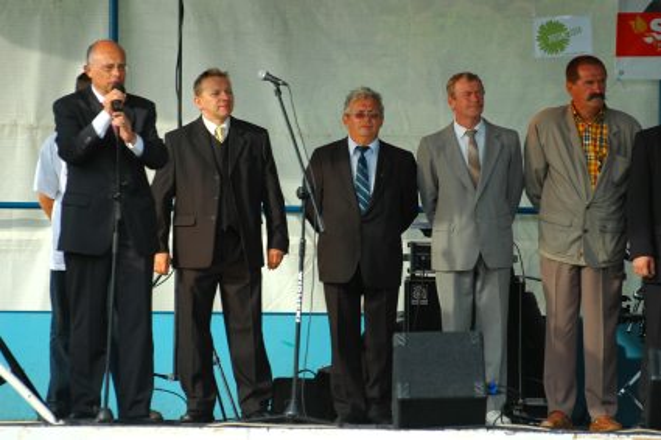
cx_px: 330
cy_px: 220
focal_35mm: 292
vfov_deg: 4.7
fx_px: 5368
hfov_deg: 7.0
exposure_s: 1/320
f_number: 5
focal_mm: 195
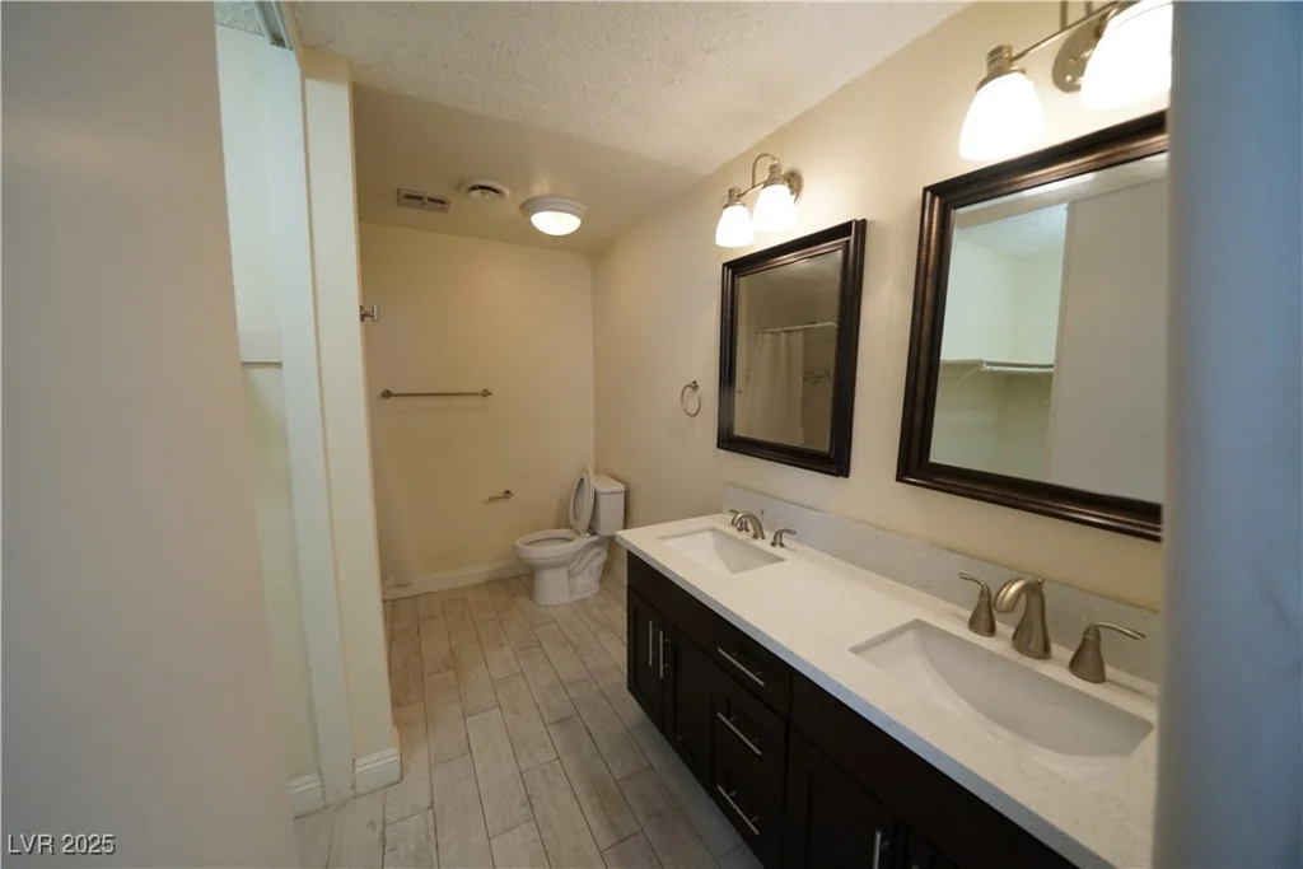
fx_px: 434
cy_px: 434
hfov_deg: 112.6
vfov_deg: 90.0
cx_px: 652
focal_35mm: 12
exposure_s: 1/125
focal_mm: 12
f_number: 6.3
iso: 2500
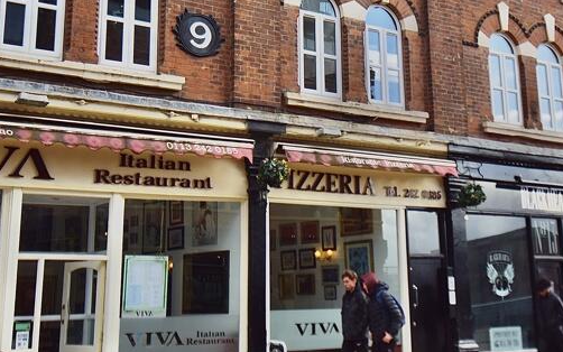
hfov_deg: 38.1
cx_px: 316
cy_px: 75
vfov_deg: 24.1
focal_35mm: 53
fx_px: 814
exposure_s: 1/500
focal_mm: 17
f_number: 4.2
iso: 100
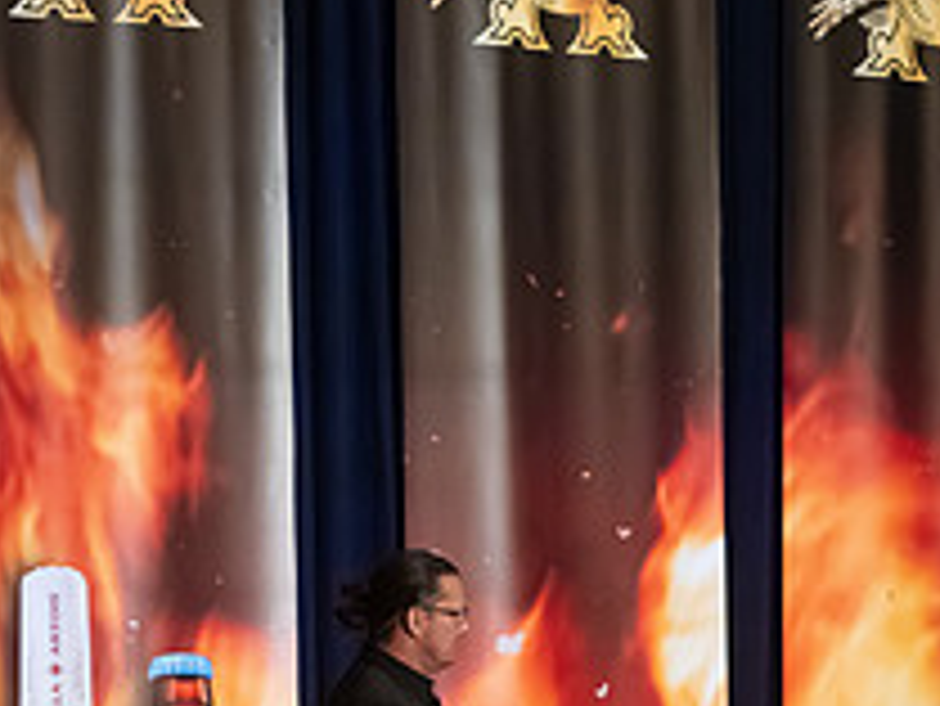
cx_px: 522
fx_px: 9075
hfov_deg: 5.9
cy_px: 555
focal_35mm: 334
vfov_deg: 4.5
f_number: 2.8
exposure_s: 1/400
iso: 8000
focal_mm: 120
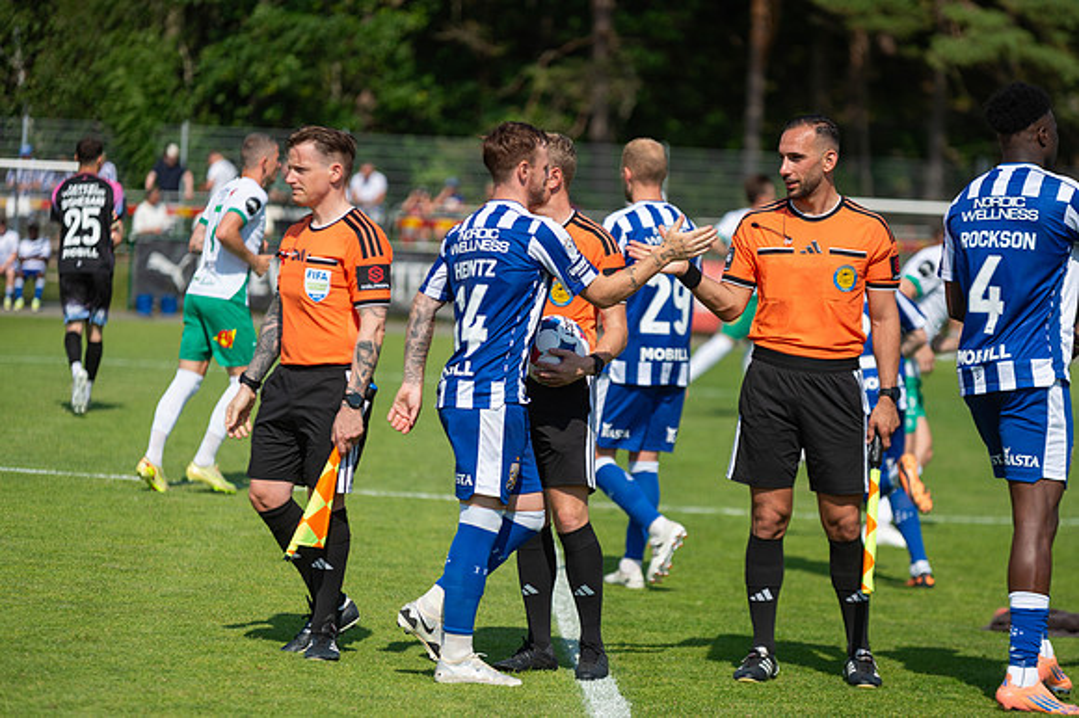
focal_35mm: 164
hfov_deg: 12.5
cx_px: 540
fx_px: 4911
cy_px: 359
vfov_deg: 8.4
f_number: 3.2
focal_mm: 160
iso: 100
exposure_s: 1/2000
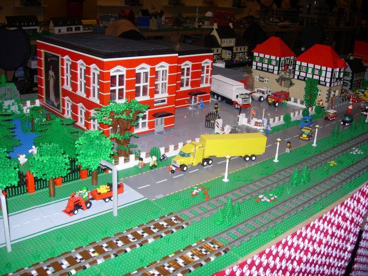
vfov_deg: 37.7
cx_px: 184
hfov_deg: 49.0
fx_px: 404
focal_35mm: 38
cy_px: 138
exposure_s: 1/64
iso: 79
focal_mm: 7.8
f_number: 2.8
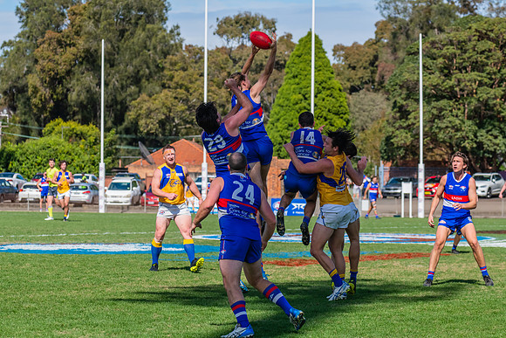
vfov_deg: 8.1
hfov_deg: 12.1
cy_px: 169
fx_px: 2390
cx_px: 253
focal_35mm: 170
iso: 800
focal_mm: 170
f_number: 9
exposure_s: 1/1600
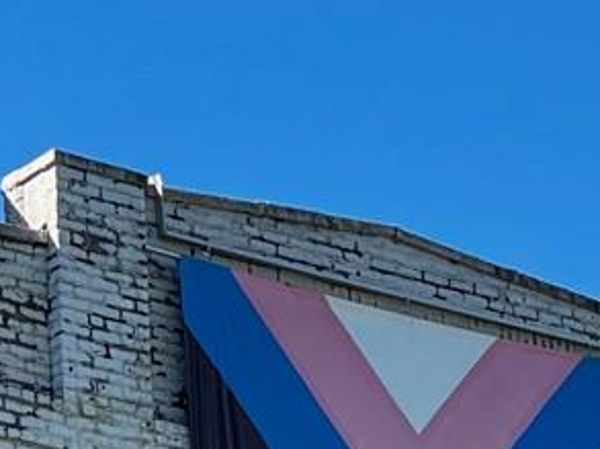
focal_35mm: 182
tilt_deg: +6.2
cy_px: 1099
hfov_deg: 10.8
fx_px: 3151
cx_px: -29
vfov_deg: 7.6
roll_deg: +1.1
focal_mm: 5.96
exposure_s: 1/1543
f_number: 1.6
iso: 50
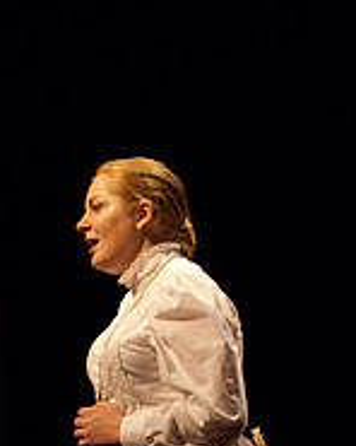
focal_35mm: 130
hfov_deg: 11.8
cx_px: 35
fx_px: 1712
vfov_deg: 14.5
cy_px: 456
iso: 1000
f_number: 2.8
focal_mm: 38
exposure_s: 1/125
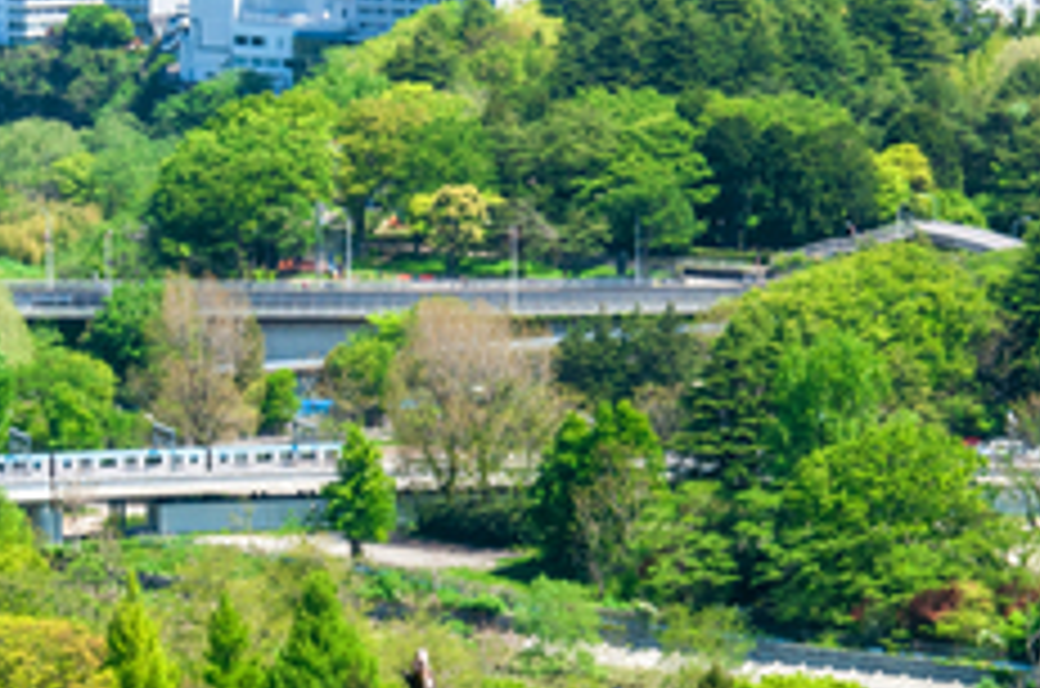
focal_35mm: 258
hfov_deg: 8.0
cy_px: 340
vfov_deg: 5.3
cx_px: 518
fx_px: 7438
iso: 400
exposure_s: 1/250
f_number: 16
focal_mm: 62
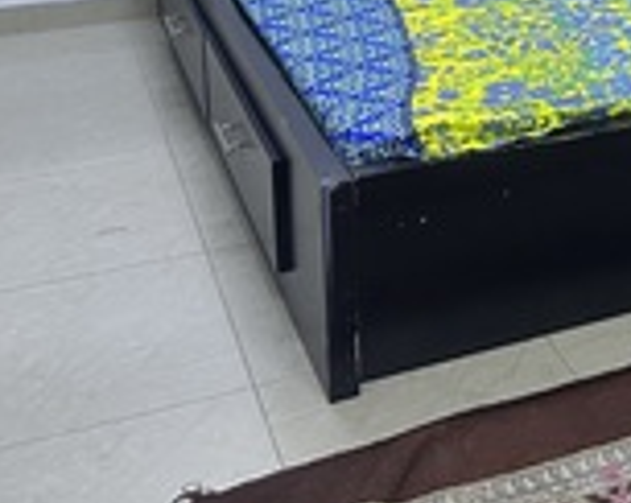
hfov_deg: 25.5
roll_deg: -1.6
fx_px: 1306
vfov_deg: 20.3
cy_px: -109
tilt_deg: -13.6
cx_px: 662
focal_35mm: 70
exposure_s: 1/60
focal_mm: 6.86
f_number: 1.78
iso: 320
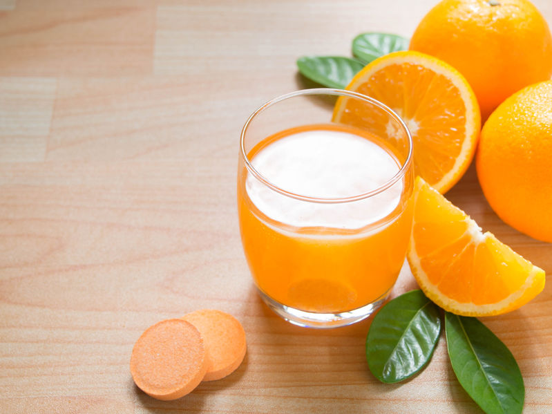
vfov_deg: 25.2
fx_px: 925
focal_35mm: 58
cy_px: 207
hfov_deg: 33.2
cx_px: 276
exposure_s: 1/20
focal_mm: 29
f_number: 5
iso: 200
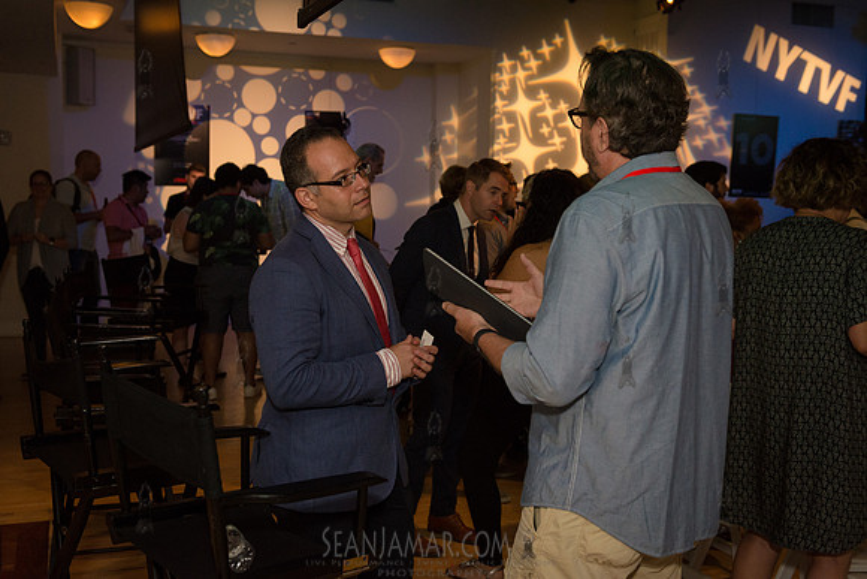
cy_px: 290
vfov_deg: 35.1
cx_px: 434
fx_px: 915
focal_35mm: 38
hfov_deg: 50.7
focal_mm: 38
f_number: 4
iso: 2500
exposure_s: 1/500
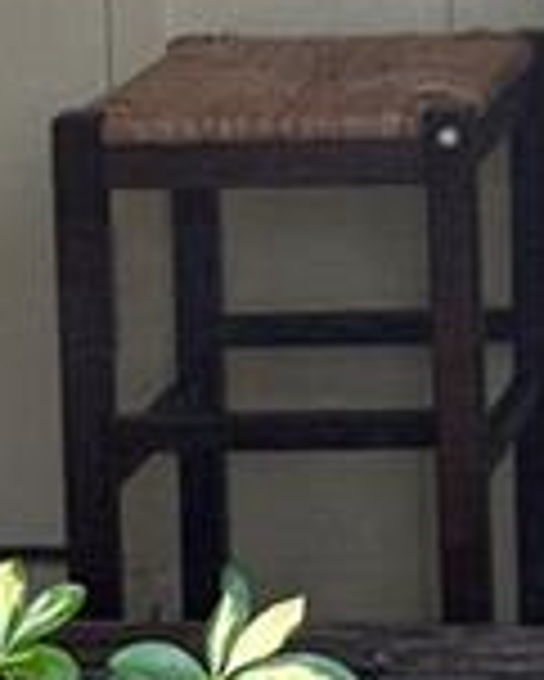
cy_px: -531
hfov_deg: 8.0
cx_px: 1003
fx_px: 3740
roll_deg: +0.7
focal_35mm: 186
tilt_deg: -1.0
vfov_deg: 9.8
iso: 64
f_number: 1.78
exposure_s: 1/162
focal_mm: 6.76
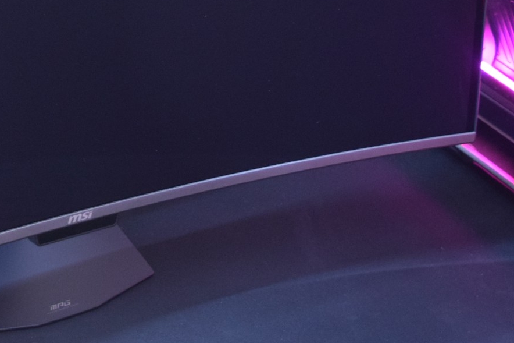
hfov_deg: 22.3
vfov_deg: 15.4
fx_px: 1256
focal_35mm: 88
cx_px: 8
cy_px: 66
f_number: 4
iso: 1600
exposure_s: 1/10
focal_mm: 24
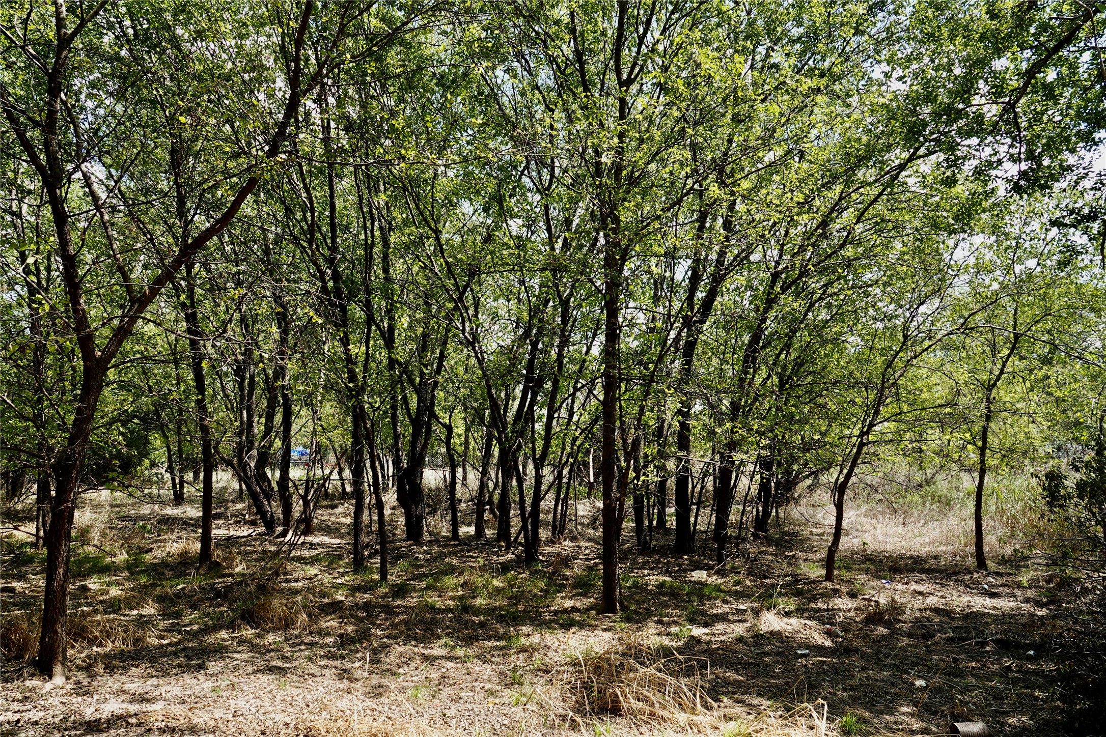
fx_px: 737
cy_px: 368
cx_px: 553
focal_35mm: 24
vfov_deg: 53.1
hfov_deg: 73.7
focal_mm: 8.8
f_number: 5.6
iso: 100
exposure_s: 1/125
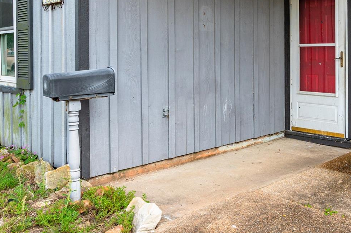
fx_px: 409
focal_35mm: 42
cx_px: 309
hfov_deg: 42.9
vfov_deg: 31.3
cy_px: 57
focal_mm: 20
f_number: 11
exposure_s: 1/80
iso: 100
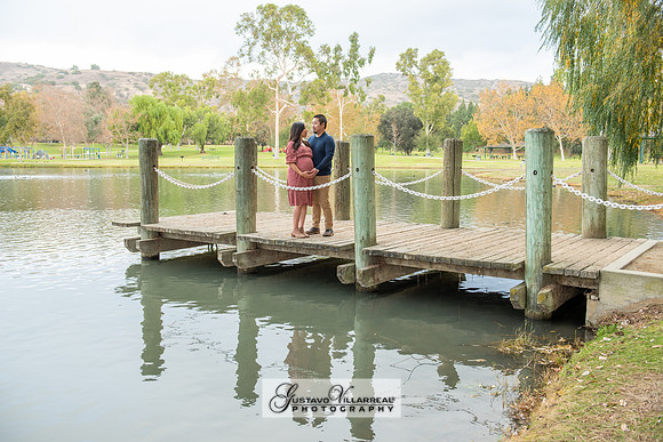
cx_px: 332
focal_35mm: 34
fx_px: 626
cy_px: 221
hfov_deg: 55.8
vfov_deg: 38.9
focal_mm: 34
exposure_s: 1/125
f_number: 5
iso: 320
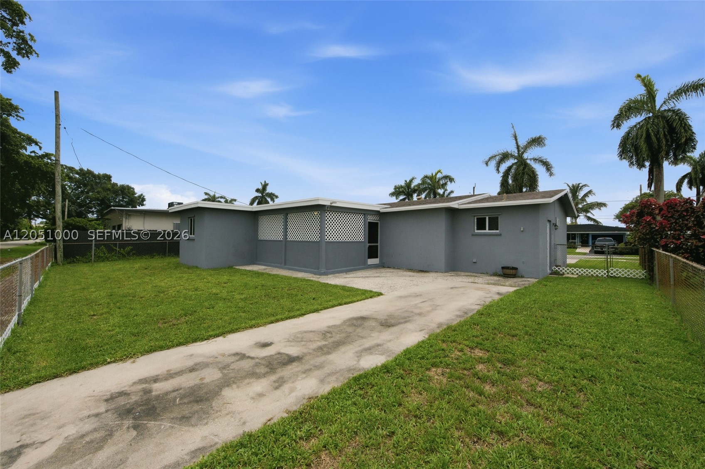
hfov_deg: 104.3
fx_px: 274
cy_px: 234
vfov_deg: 81.2
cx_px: 352
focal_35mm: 14
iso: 500
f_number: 8
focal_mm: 14
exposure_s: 1/8000
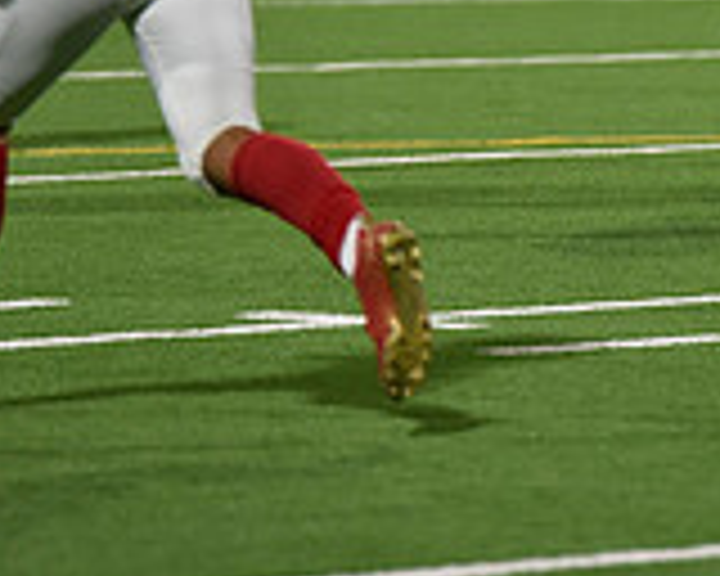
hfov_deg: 2.8
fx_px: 14469
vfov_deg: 2.3
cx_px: 819
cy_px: -209
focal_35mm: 679
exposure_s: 1/500
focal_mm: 200
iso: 1250
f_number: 2.8
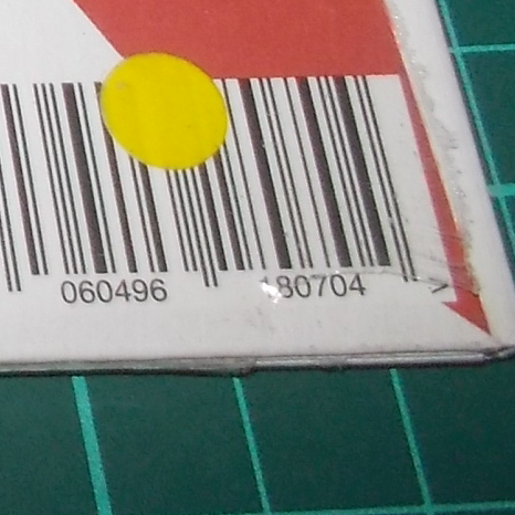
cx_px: -649
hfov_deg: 11.8
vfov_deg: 13.2
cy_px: -253
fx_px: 2104
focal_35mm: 125
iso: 200
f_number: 3.3
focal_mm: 4.1
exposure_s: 1/30
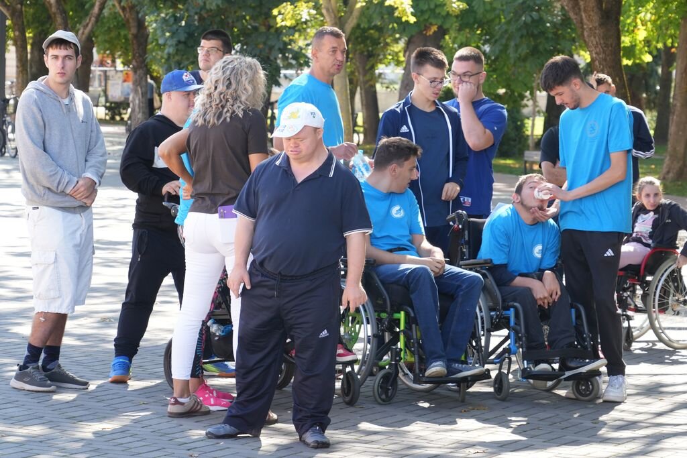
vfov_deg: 10.4
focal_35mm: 132
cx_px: 344
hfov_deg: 15.5
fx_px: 2519
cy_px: 229
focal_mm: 132
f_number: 10
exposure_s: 1/160
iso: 800
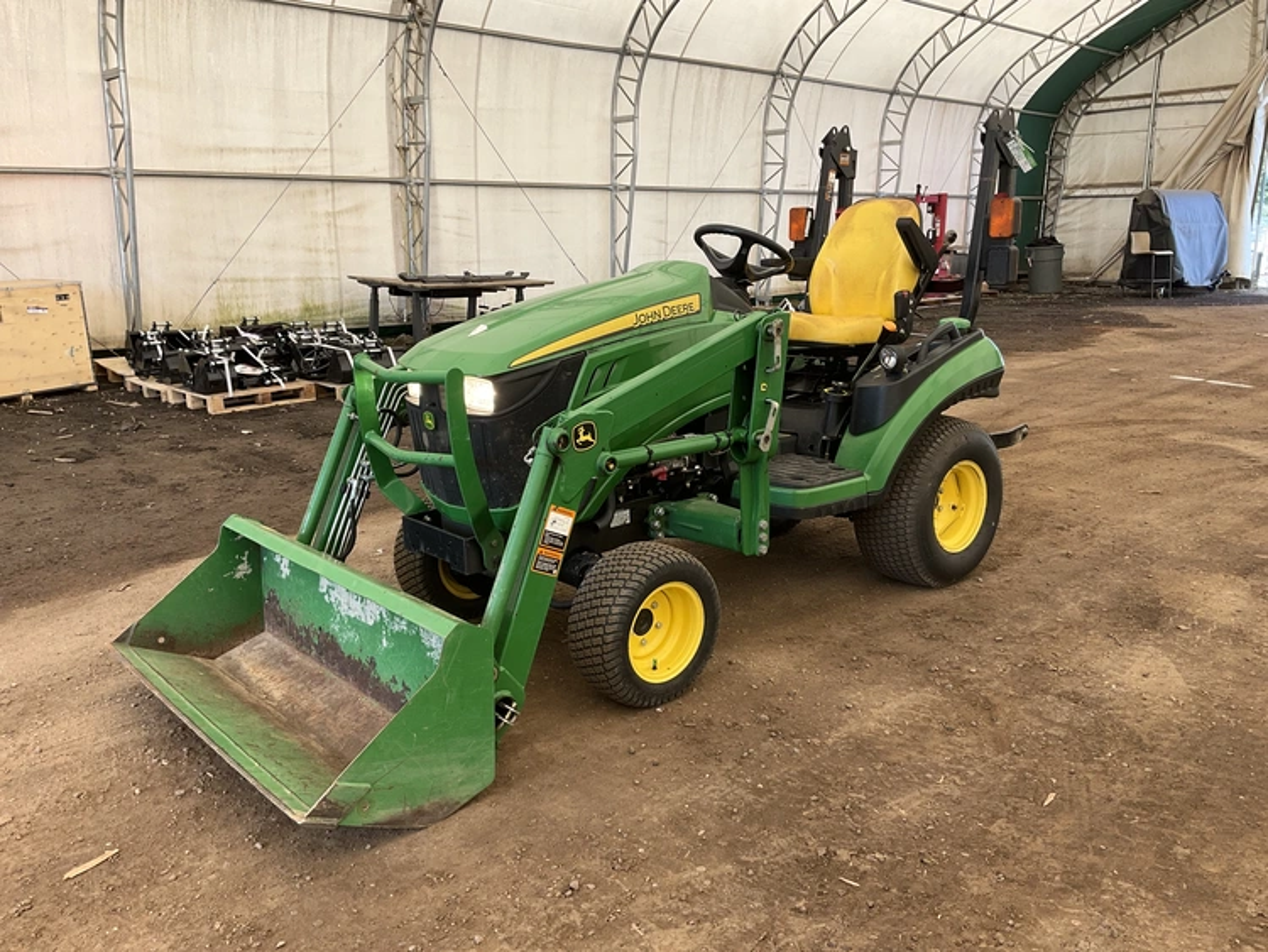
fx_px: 1063
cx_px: 634
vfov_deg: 48.3
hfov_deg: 61.6
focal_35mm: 29
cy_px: 476
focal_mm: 3
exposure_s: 1/122
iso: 20
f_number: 1.8
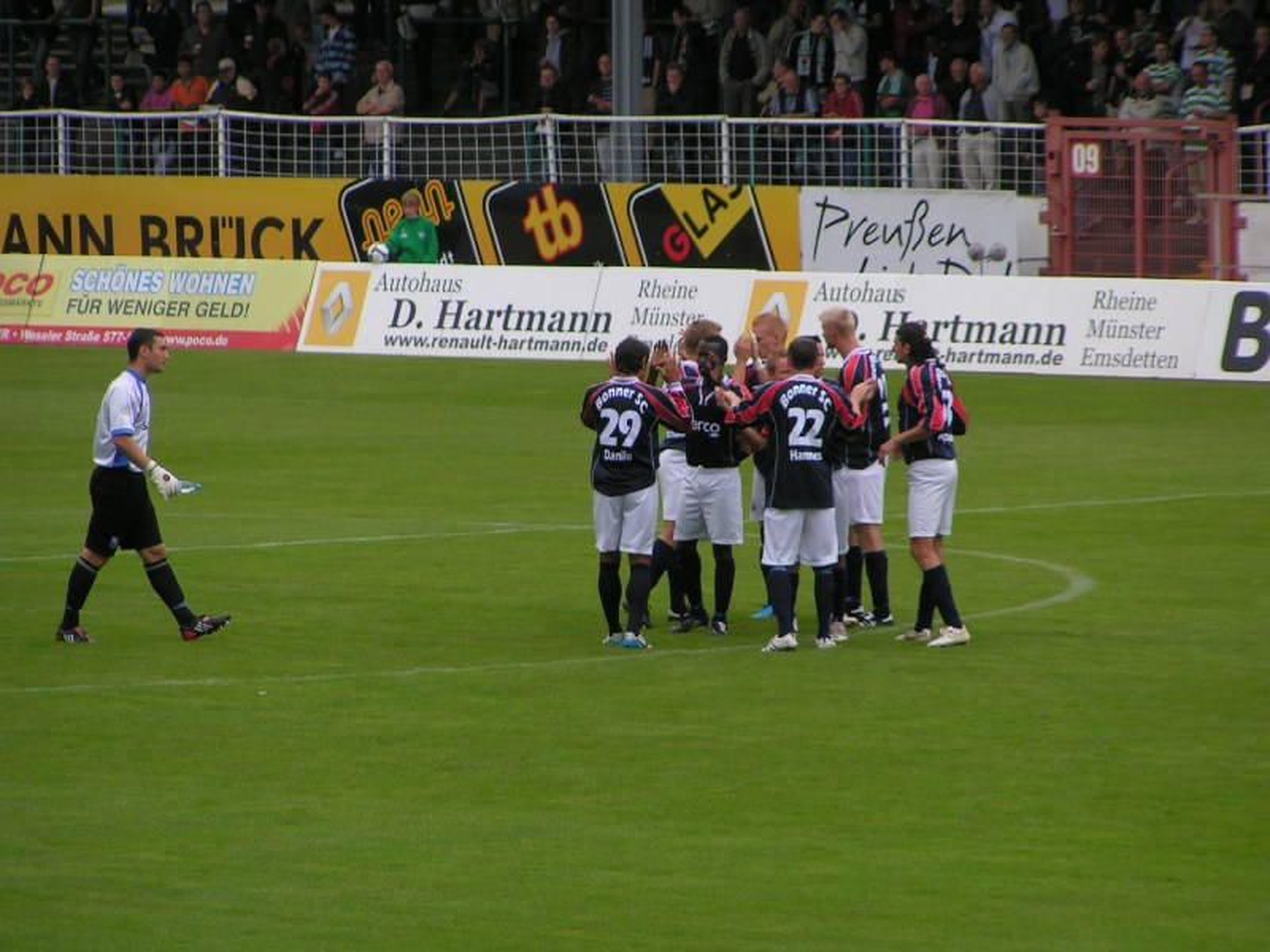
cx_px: 635
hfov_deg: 6.4
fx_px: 11410
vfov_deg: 4.8
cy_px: 476
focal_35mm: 311
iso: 50
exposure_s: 1/400
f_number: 3.5
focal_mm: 47.6
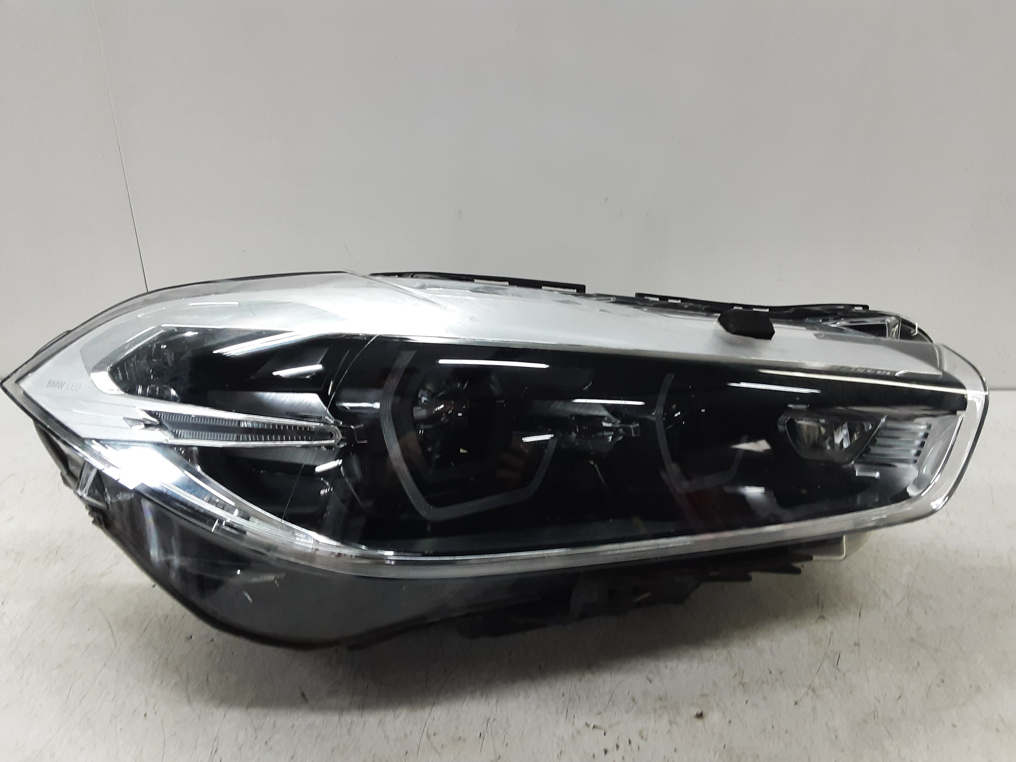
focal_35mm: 27
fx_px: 792
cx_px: 508
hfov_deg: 65.3
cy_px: 381
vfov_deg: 51.4
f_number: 1.9
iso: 100
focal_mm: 2.91
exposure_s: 1/50
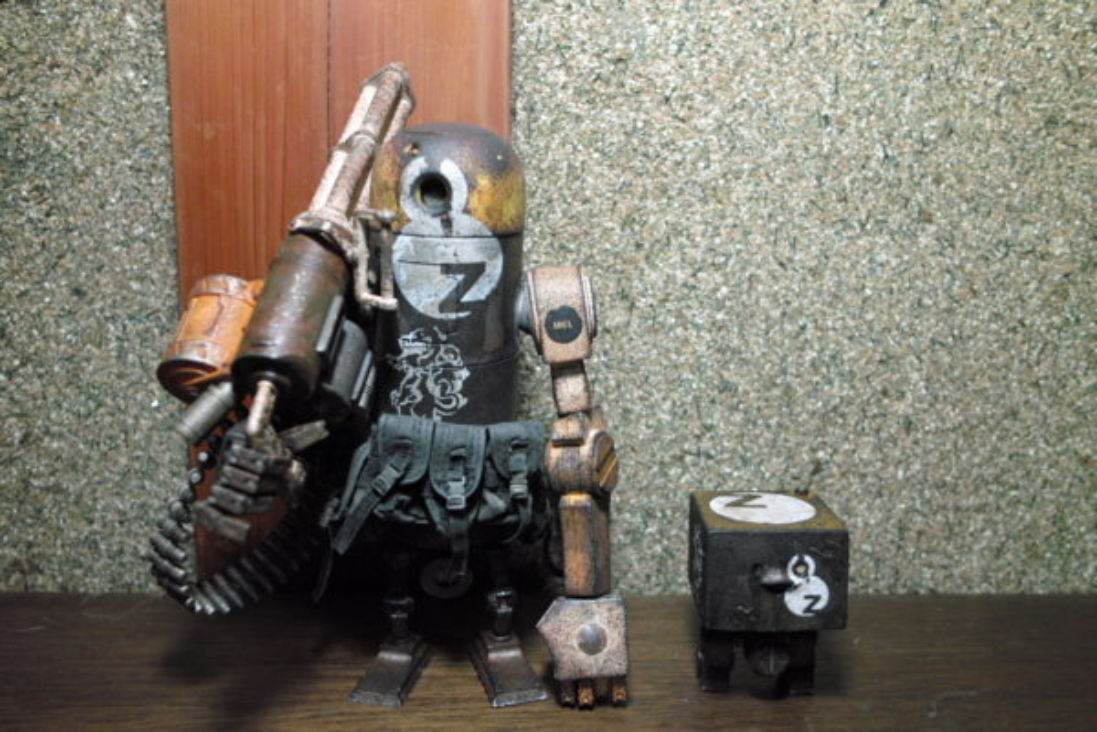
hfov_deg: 65.5
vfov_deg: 46.4
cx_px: 548
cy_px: 366
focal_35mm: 28
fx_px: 853
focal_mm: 16.6
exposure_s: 1/15
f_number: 4
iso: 200
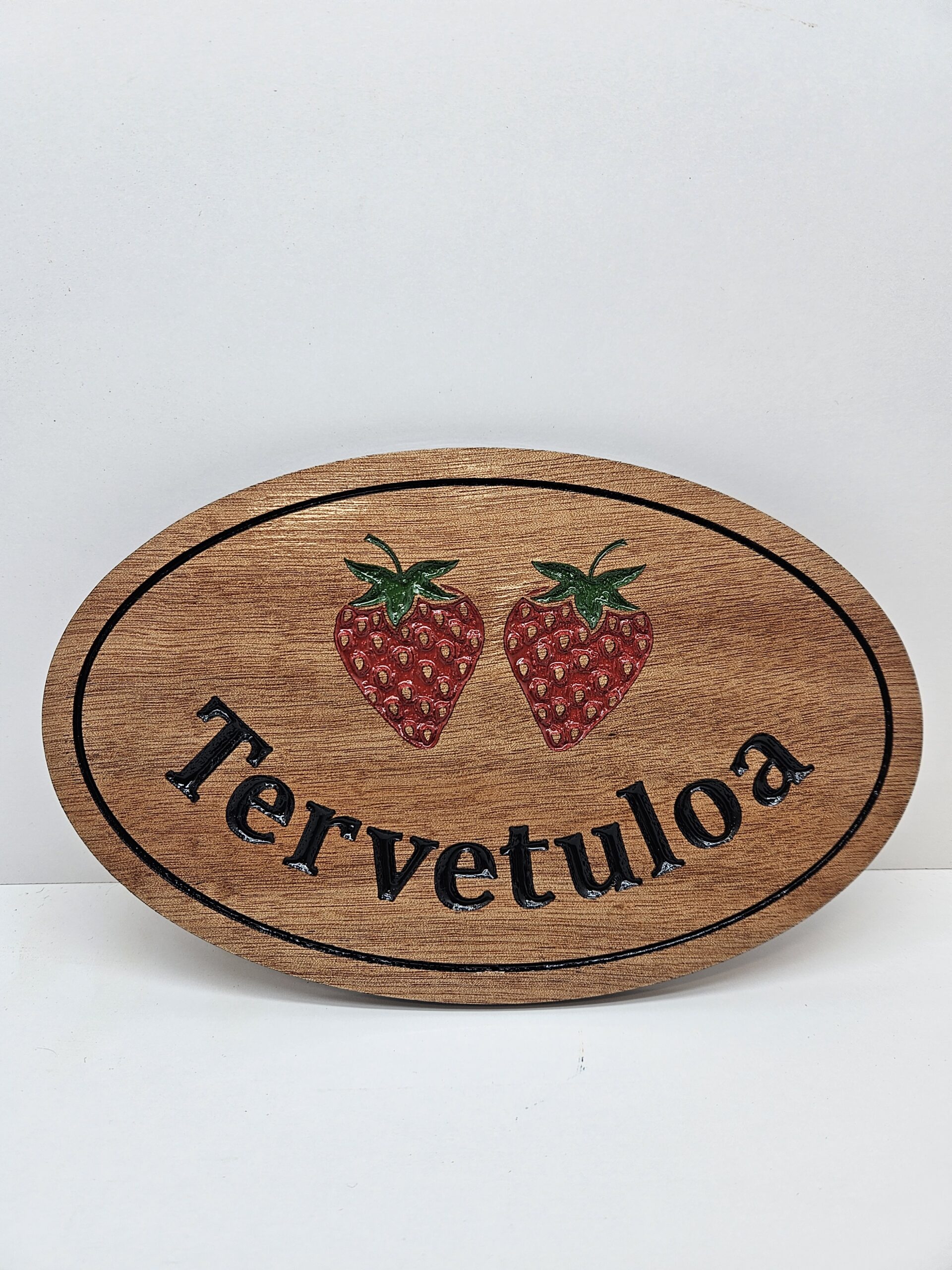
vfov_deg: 73.9
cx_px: 476
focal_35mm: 23
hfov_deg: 58.9
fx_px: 843
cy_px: 635
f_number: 1.8
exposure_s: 1/123
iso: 25
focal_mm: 5.4
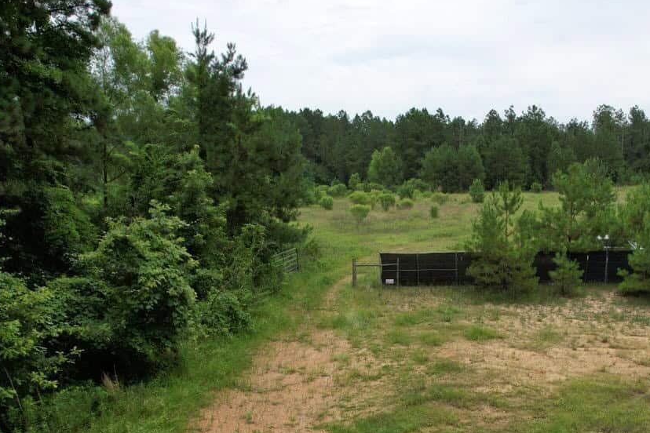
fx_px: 614
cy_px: 331
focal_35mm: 34
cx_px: 433
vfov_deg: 37.8
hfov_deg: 54.7
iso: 100
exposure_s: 1/1500
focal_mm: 8.4
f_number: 2.8
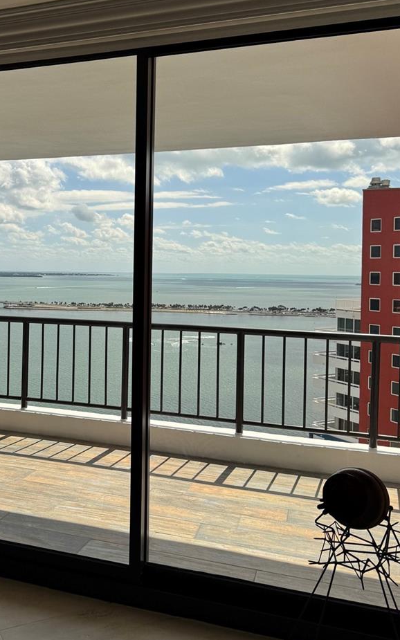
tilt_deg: +1.2
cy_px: 280
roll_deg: -0.4
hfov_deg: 37.5
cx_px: 106
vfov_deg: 58.0
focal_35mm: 33
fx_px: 576
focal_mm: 6.76
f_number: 1.78
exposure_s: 1/4049
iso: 80
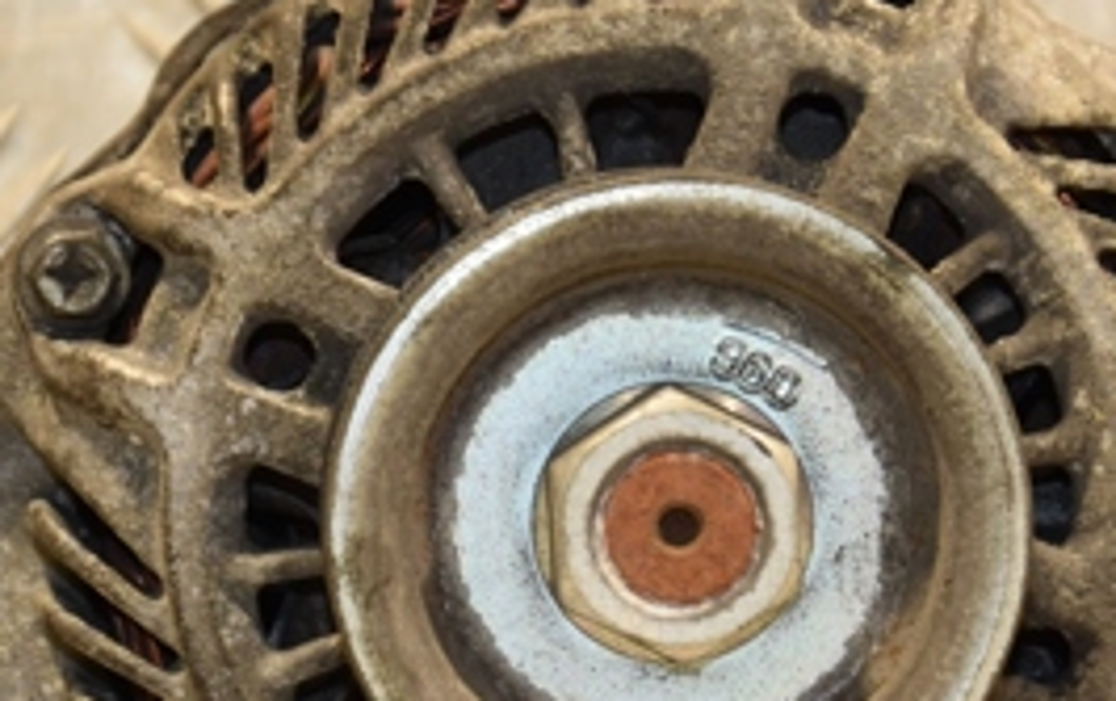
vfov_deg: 4.8
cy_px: 558
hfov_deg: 7.6
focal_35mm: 275
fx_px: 8381
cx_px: 688
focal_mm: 75
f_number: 5.3
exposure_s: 1/125
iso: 800
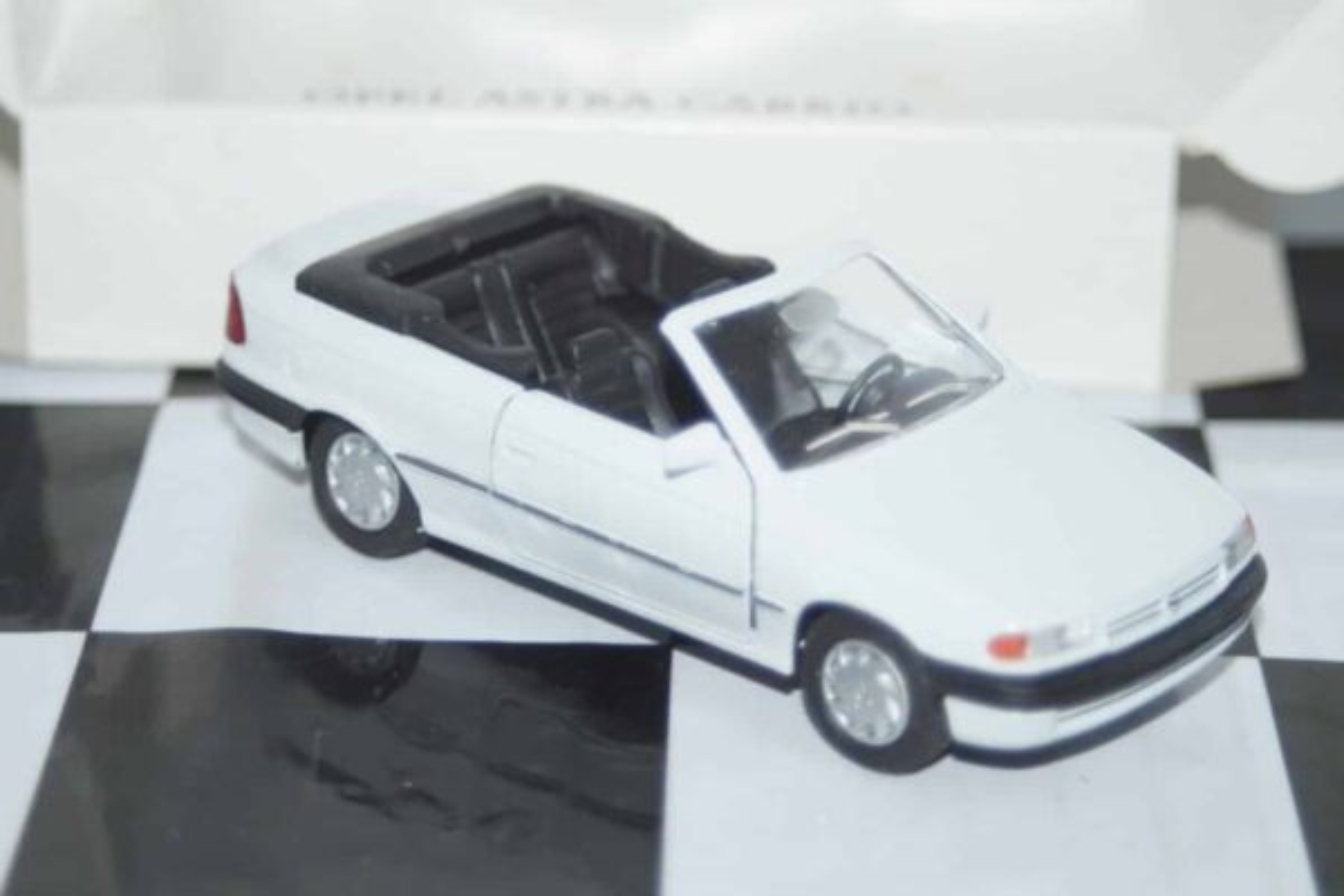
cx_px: 672
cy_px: 448
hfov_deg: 17.1
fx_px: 4480
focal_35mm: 120
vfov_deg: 11.4
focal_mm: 80
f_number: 5.6
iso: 400
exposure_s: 1/80
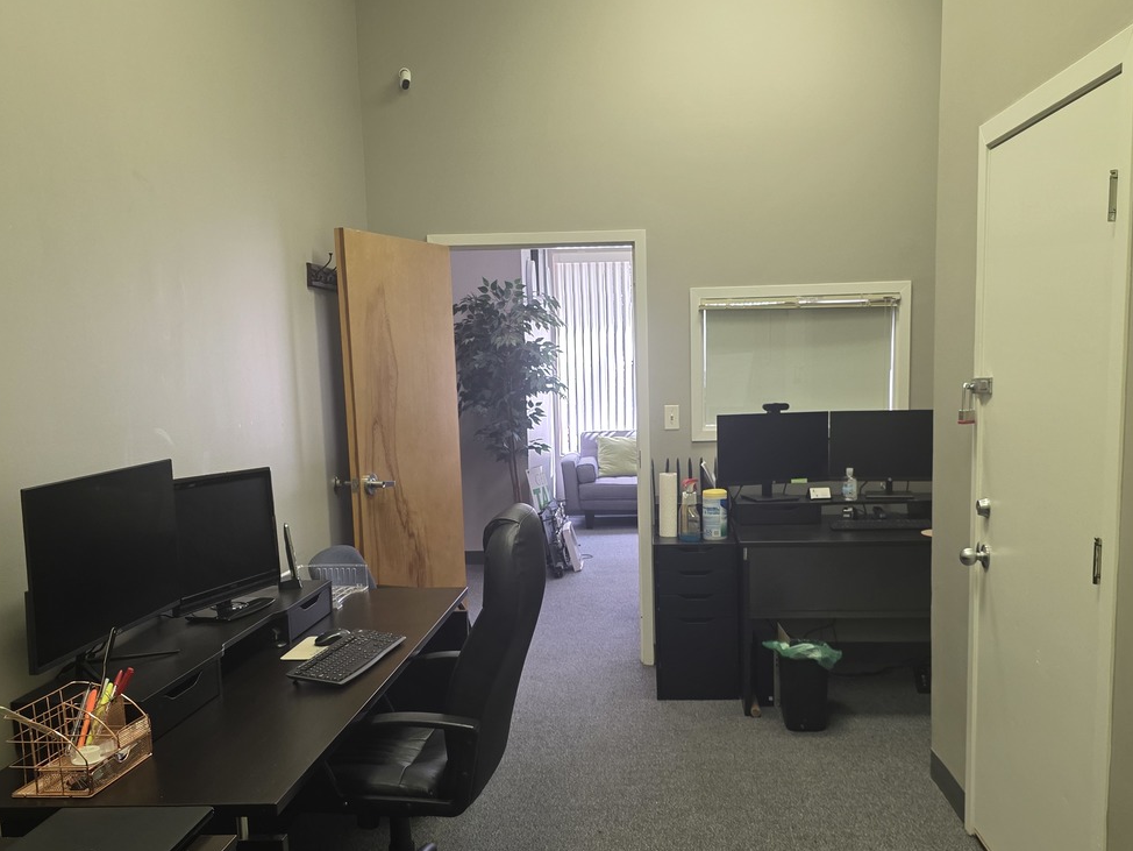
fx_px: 1113
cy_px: 513
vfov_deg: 41.6
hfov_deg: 53.9
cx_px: 613
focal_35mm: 34
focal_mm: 6.3
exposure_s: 1/120
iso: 200
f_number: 1.7
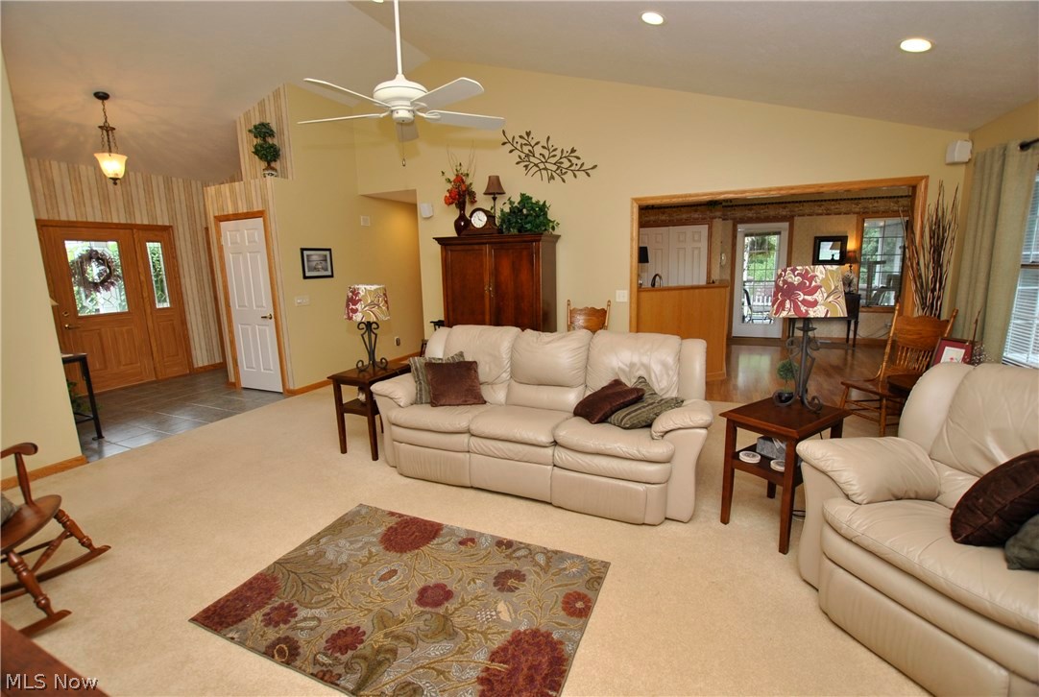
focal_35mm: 15
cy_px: 348
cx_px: 520
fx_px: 434
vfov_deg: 77.6
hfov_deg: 100.3
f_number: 4
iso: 200
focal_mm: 10
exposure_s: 1/60
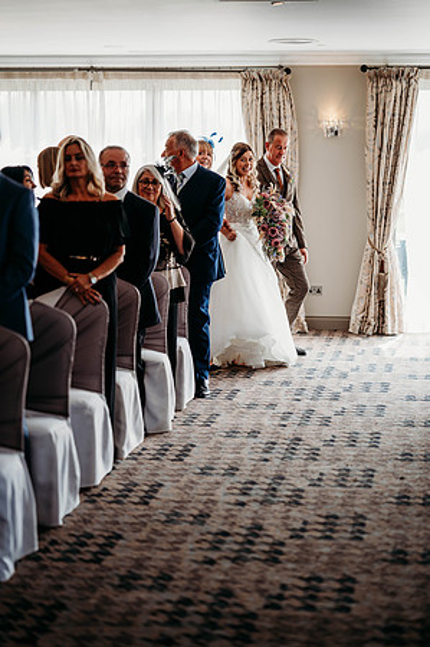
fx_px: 1526
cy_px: 324
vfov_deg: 23.9
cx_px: 215
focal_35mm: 85
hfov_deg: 16.0
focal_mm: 85
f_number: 2
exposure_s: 1/250
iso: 100
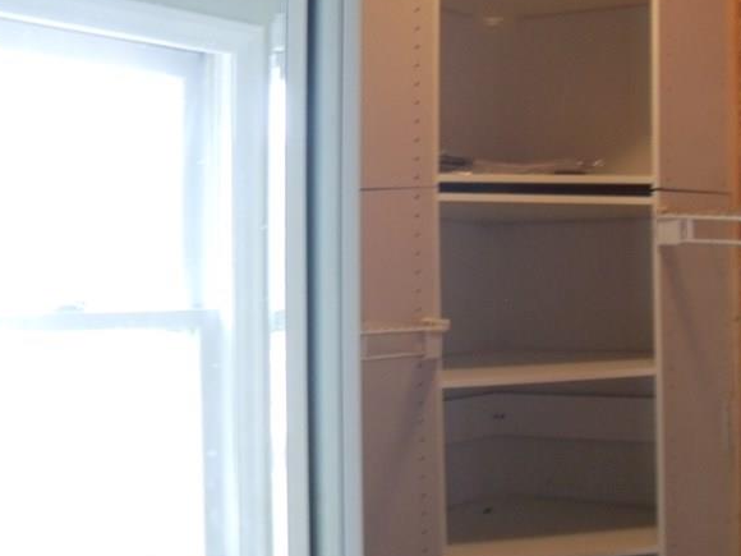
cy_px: 187
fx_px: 1284
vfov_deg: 24.3
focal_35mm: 60
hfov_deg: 31.2
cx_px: 616
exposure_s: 1/20
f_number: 2.8
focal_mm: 6.3
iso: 200
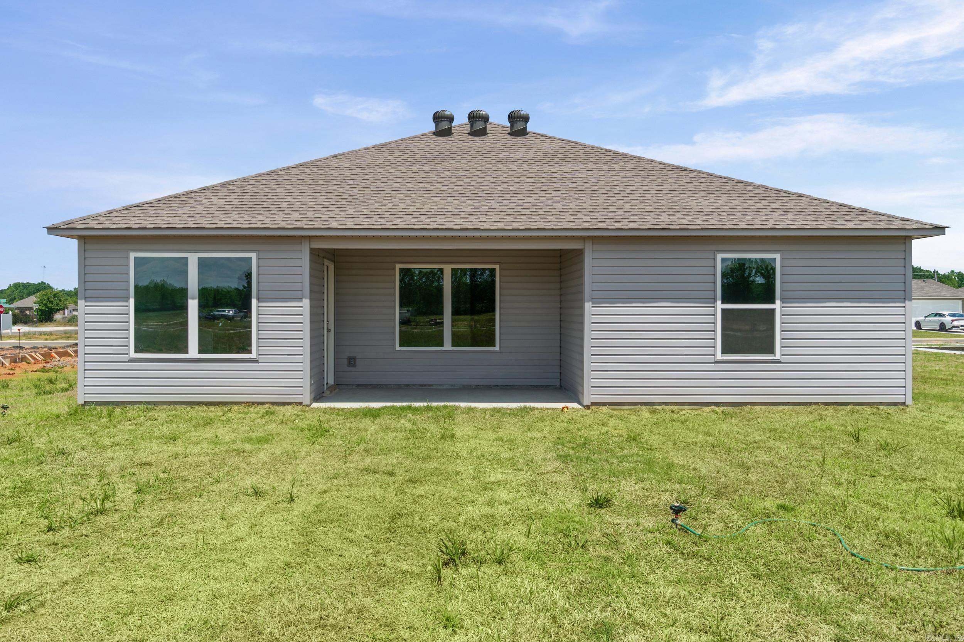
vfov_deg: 47.9
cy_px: 321
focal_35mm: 27
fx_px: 723
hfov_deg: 67.4
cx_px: 482
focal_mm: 18
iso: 250
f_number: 9
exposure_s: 1/200
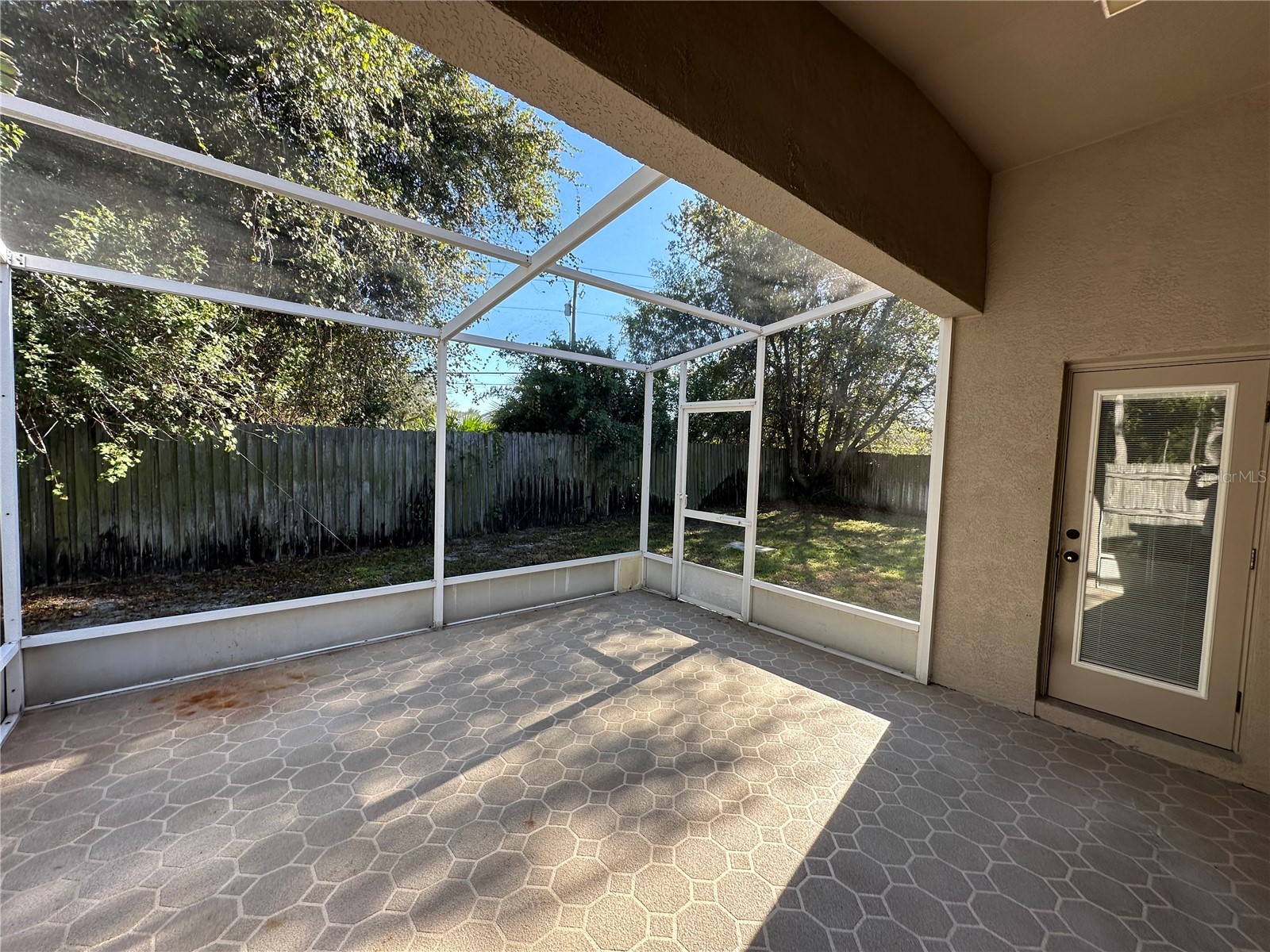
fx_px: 514
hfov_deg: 102.1
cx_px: 635
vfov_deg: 85.7
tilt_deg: -2.0
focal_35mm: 14
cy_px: 476
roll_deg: -2.2
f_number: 2.2
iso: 40
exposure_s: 1/191
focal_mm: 2.22
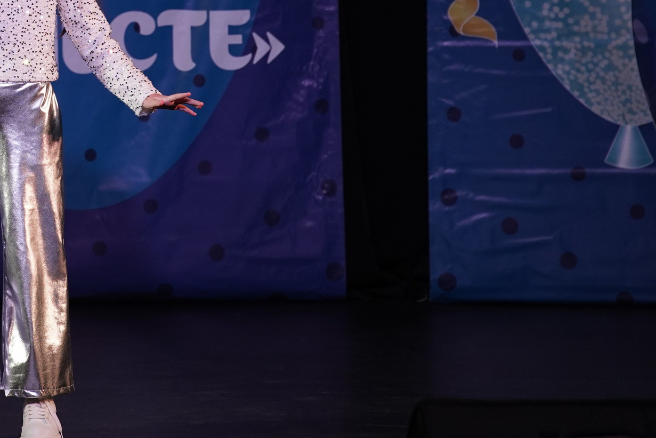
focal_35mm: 312
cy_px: 27
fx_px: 5686
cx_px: 70
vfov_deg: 4.4
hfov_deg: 6.6
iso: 1600
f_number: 4
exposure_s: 1/400
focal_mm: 150
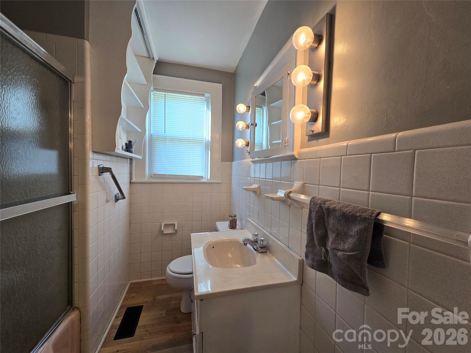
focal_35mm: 13
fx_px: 177
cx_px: 236
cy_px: 176
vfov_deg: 89.9
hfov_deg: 106.2
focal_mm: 2.2
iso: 80
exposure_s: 1/60
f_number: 2.2
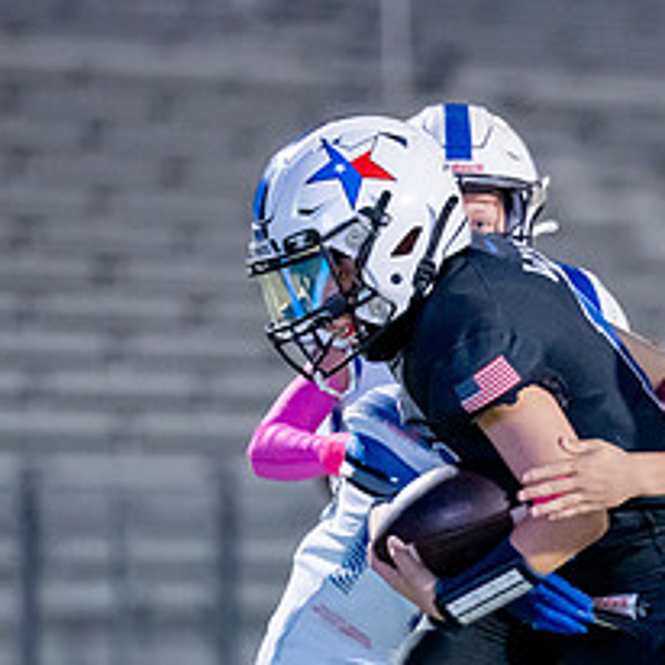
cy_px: 515
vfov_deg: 3.2
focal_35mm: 549
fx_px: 11932
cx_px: 908
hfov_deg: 3.2
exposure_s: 1/1000
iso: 3200
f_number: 2.8
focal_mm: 191
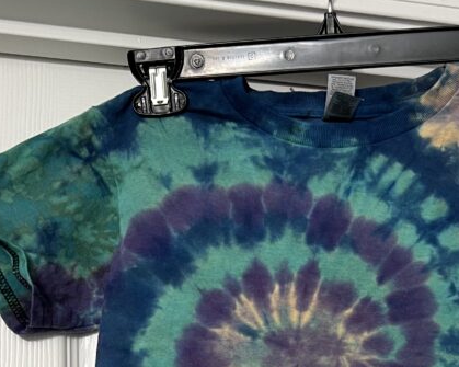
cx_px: 323
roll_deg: +2.6
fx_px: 842
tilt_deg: +6.8
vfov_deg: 23.5
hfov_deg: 30.2
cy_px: 376
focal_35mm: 62
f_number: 1.5
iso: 100
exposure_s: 1/60
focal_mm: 5.7
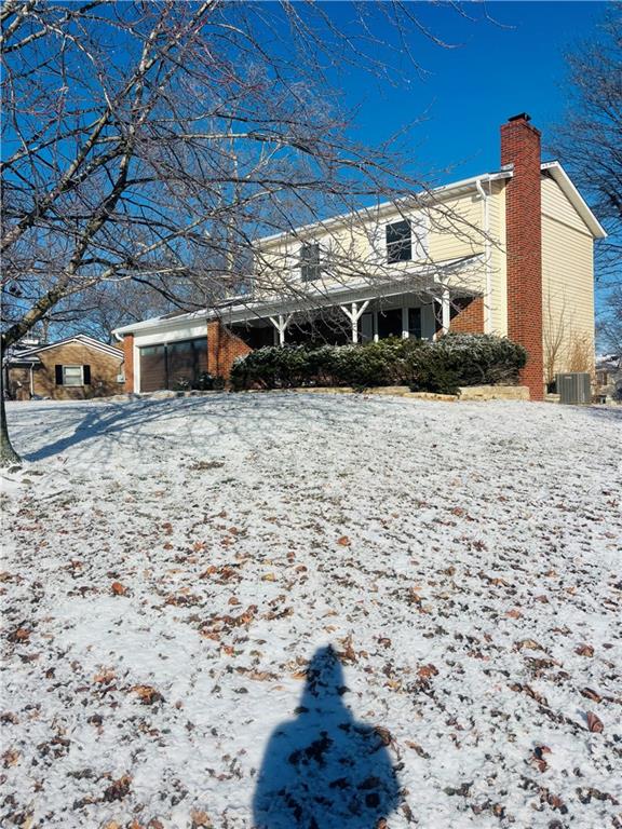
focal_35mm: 26
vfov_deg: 67.3
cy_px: 414
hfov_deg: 53.1
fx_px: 623
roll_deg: +2.0
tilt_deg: -1.2
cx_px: 311
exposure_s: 1/7194
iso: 50
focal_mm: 5.96
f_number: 1.6
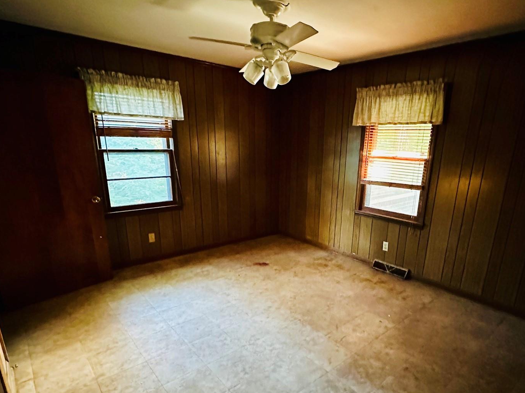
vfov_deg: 62.9
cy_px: 236
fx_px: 319
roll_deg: -1.9
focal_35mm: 21
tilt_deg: -16.5
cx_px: 293
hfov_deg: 78.7
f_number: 2.2
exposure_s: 1/38
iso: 1600
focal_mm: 2.22
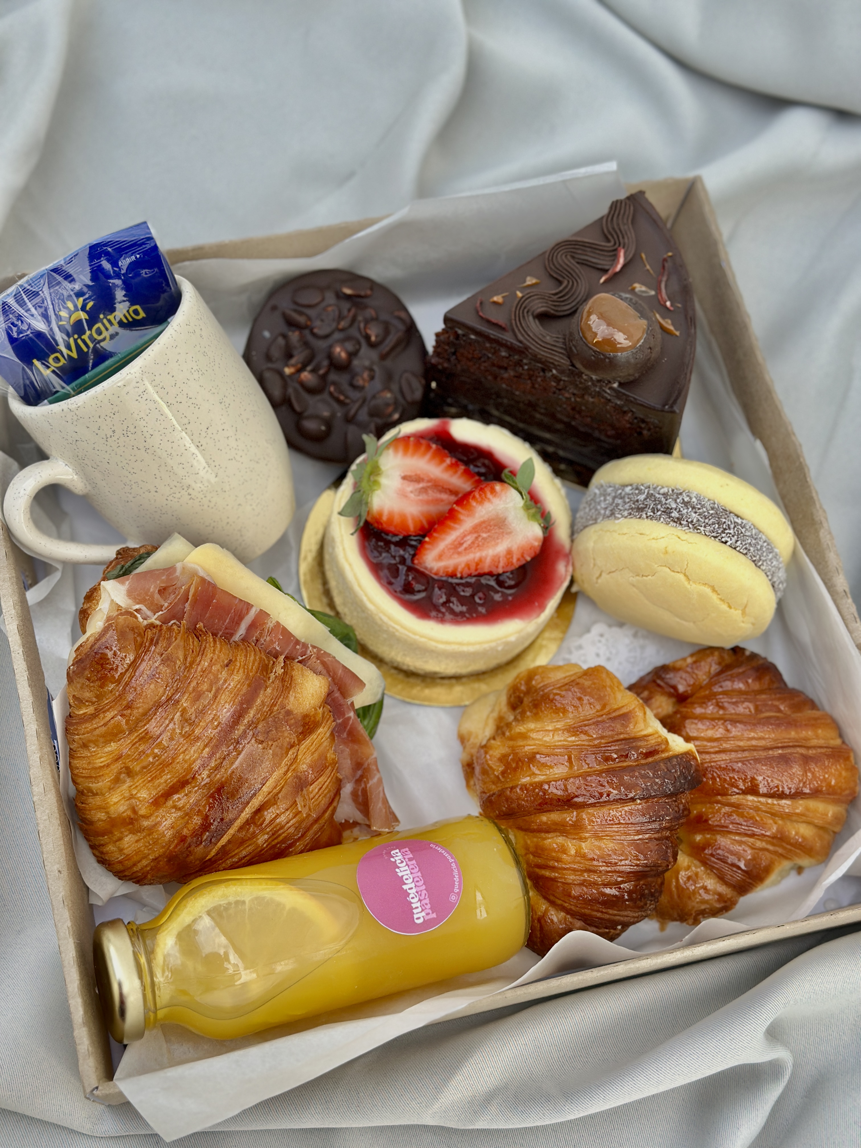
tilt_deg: -67.9
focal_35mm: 48
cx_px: 430
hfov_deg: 30.3
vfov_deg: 39.7
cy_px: 574
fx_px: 1592
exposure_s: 1/903
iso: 80
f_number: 1.78
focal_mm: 6.86
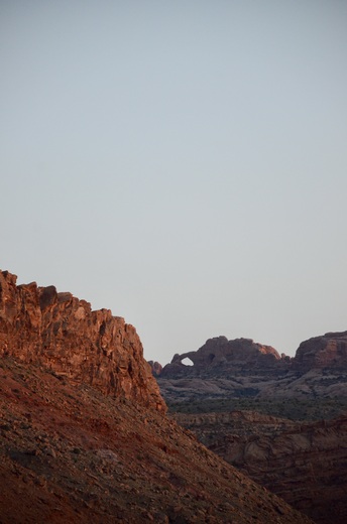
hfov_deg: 6.5
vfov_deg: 9.8
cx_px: 174
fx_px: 3052
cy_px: 262
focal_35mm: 210
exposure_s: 1/640
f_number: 5.6
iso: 1600
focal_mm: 140
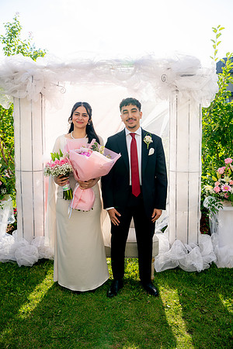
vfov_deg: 65.5
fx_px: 272
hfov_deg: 46.4
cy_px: 174
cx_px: 116
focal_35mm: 28
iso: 100
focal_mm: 28
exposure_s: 1/500
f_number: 3.5
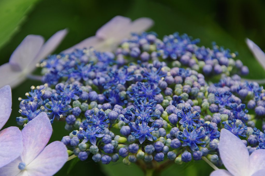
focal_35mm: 405
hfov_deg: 5.1
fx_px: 2979
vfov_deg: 3.4
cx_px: 132
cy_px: 88
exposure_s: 1/125
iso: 500
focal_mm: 270
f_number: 10
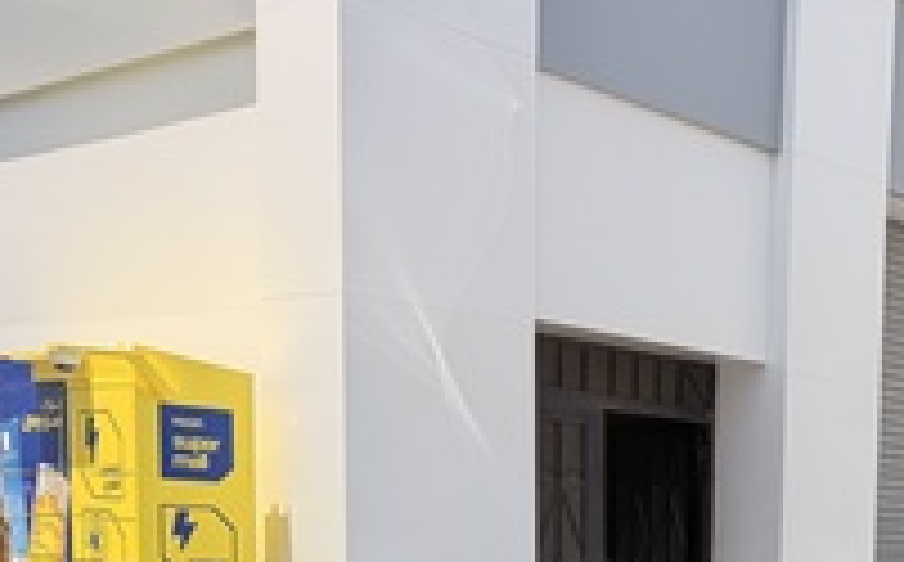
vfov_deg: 20.2
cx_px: 1001
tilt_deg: -8.2
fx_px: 1427
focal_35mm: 58
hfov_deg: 31.2
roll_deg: -2.6
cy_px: 753
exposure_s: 1/2703
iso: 100
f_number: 1.78
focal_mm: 6.76
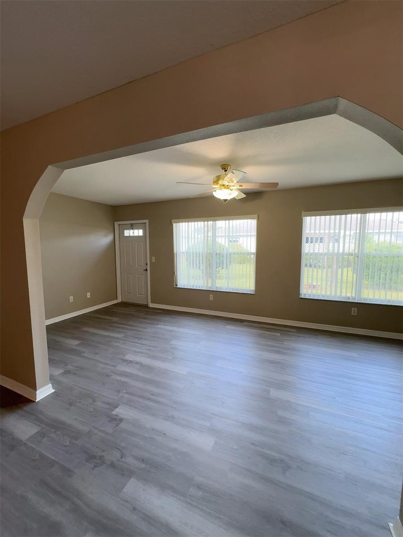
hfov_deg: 85.7
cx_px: 202
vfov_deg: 102.1
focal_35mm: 14
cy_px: 268
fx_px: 217
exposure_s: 1/120
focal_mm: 2.22
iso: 125
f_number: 2.2
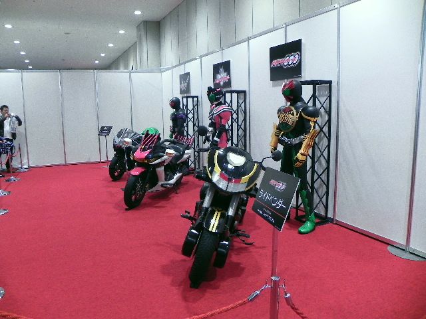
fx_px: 320
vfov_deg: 53.1
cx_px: 213
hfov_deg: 67.3
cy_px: 160
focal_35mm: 26
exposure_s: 1/16.1
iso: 200
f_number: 2.8
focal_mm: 4.6
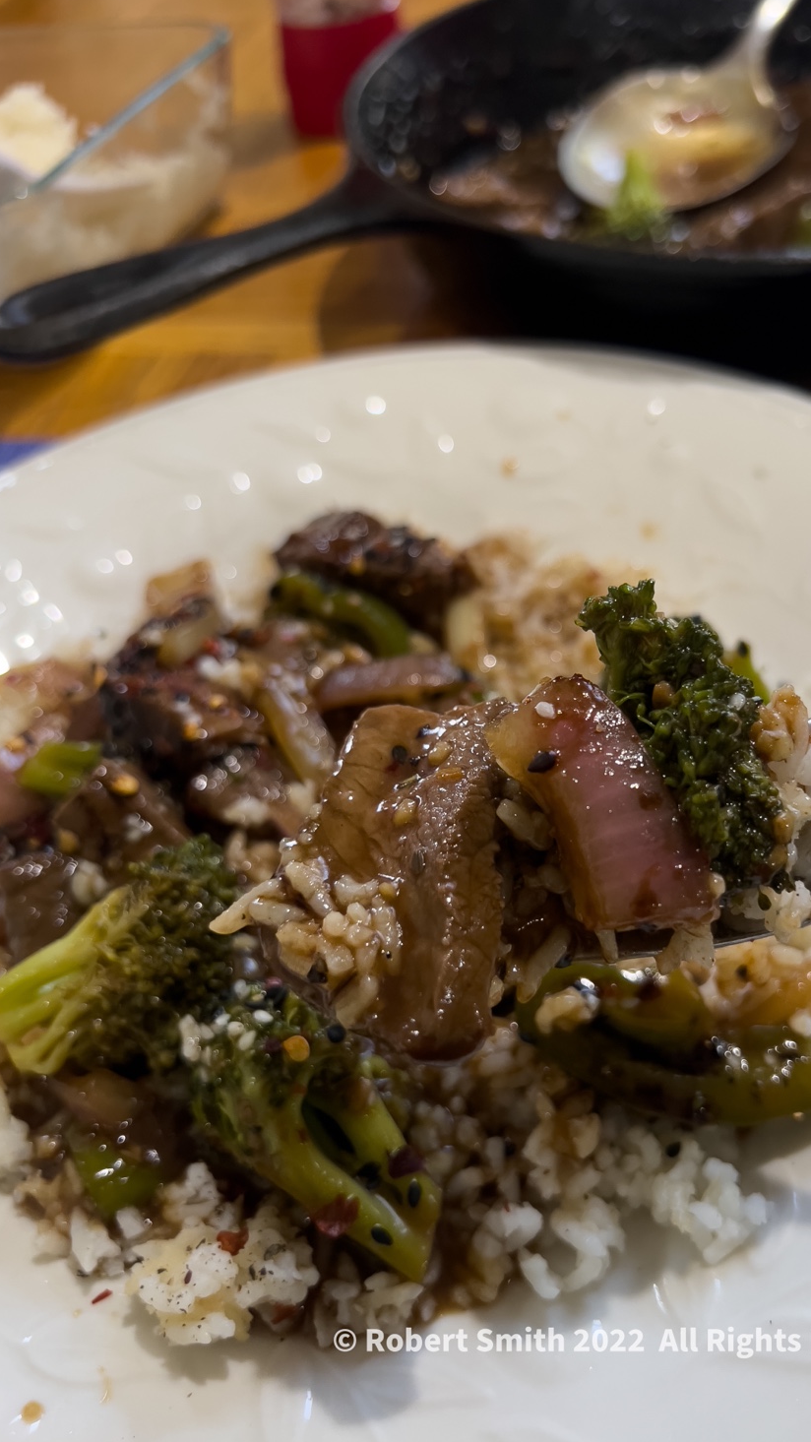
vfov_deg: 66.1
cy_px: 718
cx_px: 515
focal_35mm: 29
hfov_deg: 39.9
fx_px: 1109
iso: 160
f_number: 1.5
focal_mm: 5.7
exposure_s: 1/60
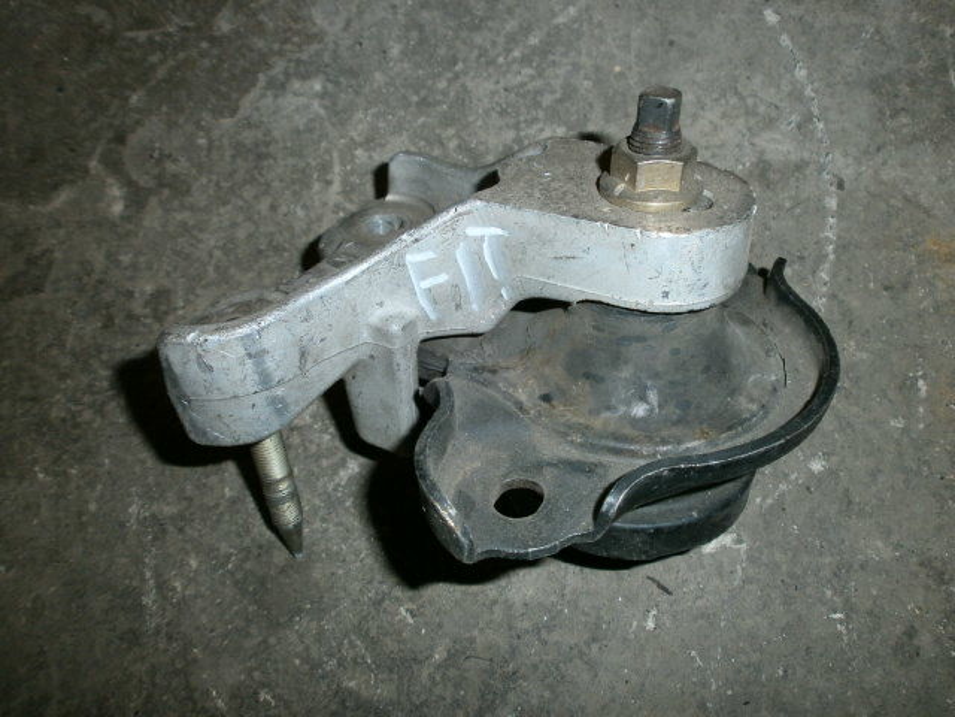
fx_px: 745
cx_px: 478
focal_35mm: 27
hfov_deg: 65.3
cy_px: 358
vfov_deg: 51.4
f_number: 2.9
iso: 125
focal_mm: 4.8
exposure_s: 1/30
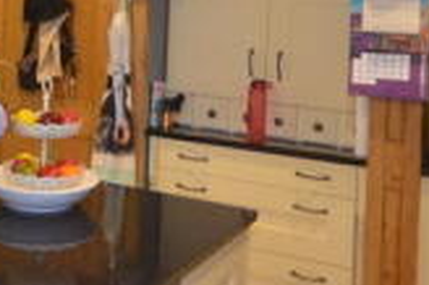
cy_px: -26
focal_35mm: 60
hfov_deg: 32.2
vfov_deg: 21.5
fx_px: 714
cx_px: 65
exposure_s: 1/50
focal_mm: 10
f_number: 4
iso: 1600
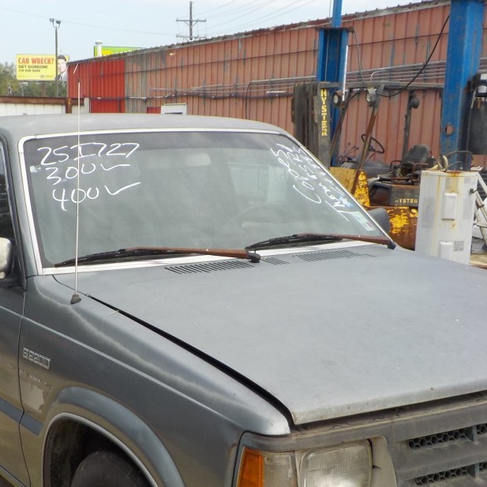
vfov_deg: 30.7
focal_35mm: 55
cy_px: 343
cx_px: 174
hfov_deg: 30.9
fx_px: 875
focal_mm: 4.1
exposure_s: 1/640
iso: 125
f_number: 3.3
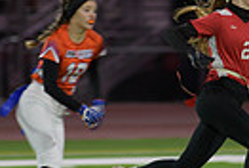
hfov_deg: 2.3
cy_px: 110
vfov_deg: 1.6
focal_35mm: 884
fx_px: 6128
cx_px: 131
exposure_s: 1/200
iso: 720
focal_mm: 200
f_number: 2.8
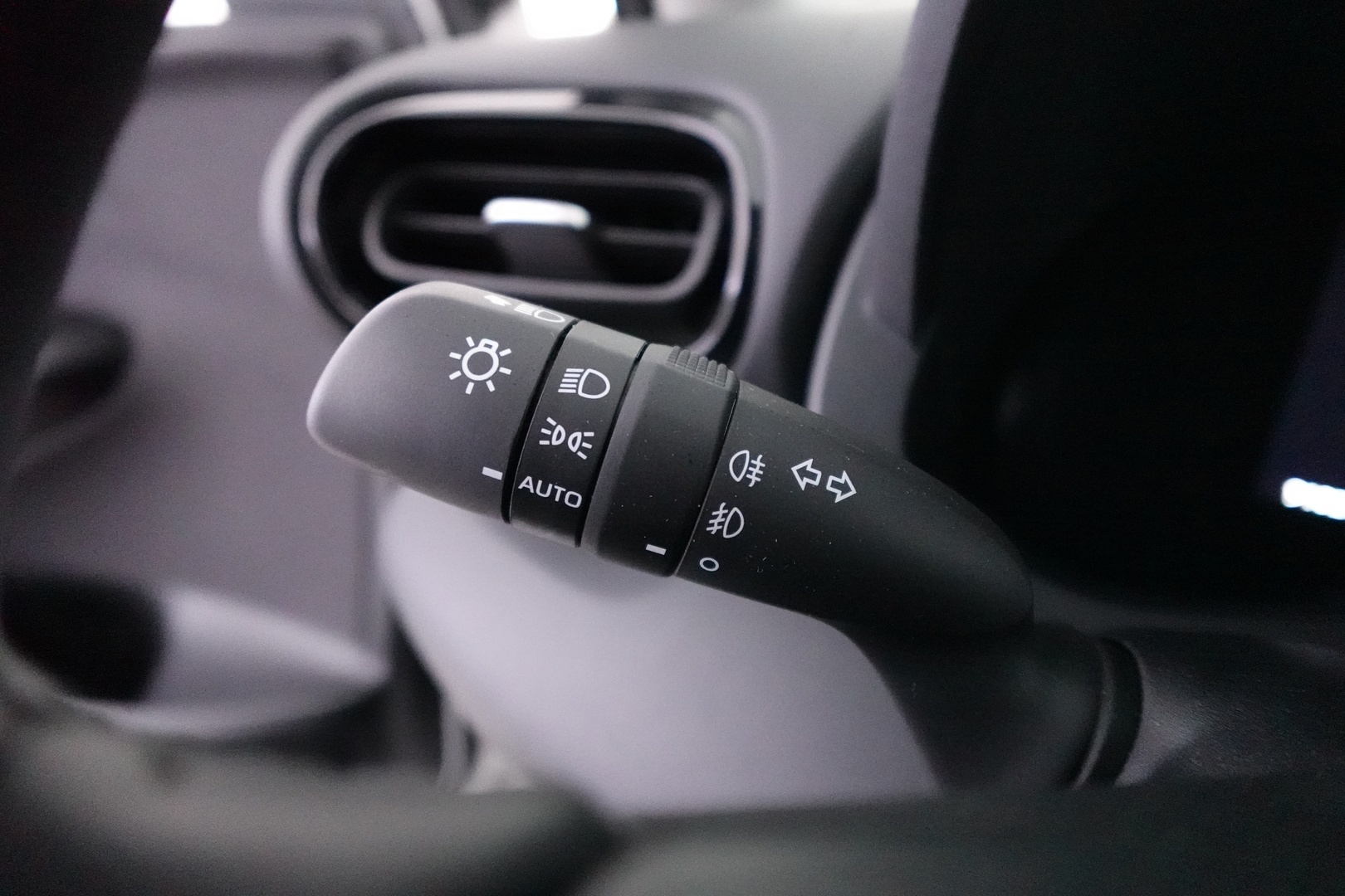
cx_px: 672
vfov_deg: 61.9
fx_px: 747
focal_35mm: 20
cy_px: 448
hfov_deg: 84.0
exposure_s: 1/100
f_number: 2
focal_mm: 7.6
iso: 5000
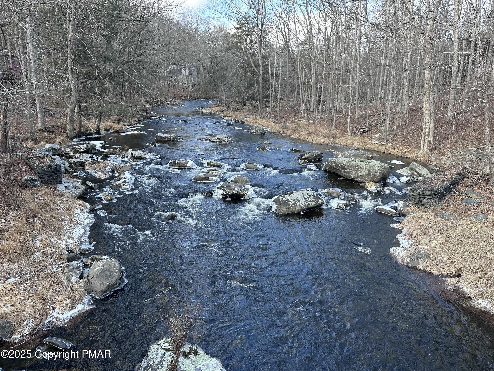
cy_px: 186
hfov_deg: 71.6
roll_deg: -2.7
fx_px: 343
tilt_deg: -15.7
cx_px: 247
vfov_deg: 56.8
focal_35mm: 24
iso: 80
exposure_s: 1/386
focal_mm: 6.86
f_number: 1.78
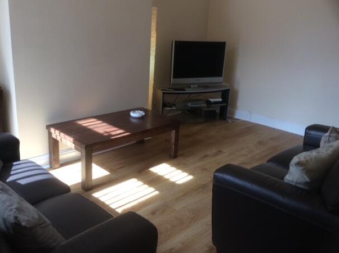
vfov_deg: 41.7
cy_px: 124
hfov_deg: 54.0
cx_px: 160
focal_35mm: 34
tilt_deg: -17.6
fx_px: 333
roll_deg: -2.4
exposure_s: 1/100
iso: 64
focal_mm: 3.3
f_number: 2.4
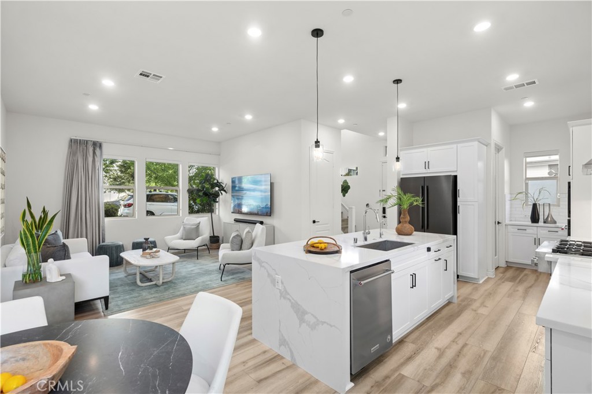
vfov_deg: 73.7
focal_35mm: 16
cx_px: 296
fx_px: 263
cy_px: 197
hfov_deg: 96.8
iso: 160
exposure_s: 1/3.33
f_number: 9
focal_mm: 16
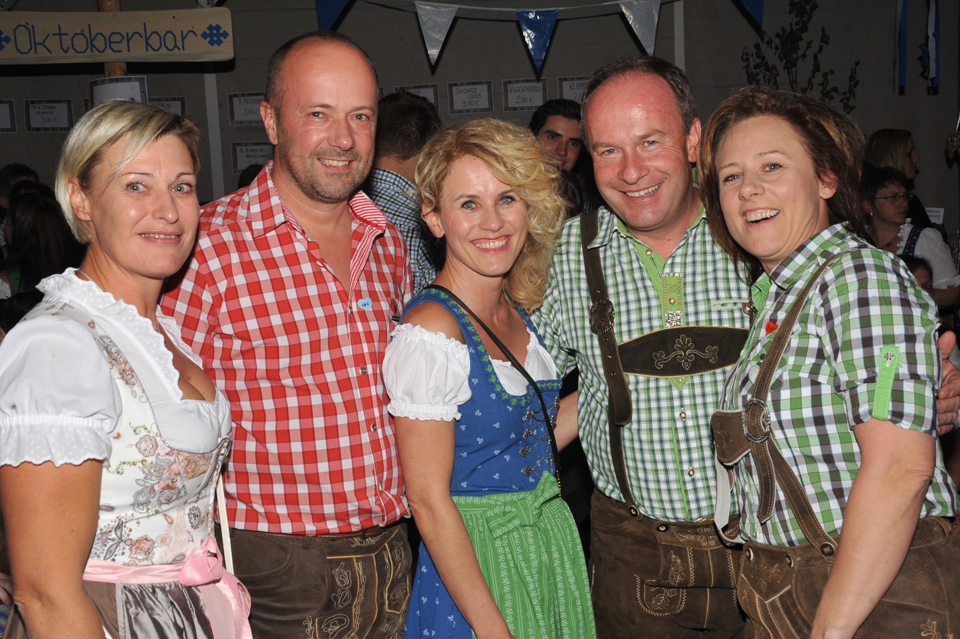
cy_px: 320
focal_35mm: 50
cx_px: 480
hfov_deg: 39.6
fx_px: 1332
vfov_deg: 27.0
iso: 800
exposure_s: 1/80
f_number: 14
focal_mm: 50
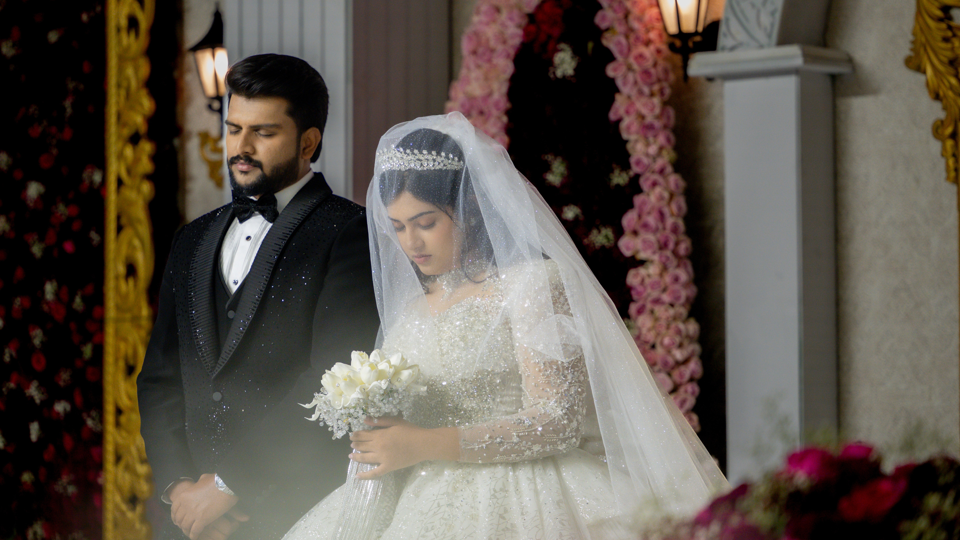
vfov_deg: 7.4
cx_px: 327
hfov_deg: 13.0
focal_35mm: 165
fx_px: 4200
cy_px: 222
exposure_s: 1/2000
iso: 1600
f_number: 2.8
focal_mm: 105
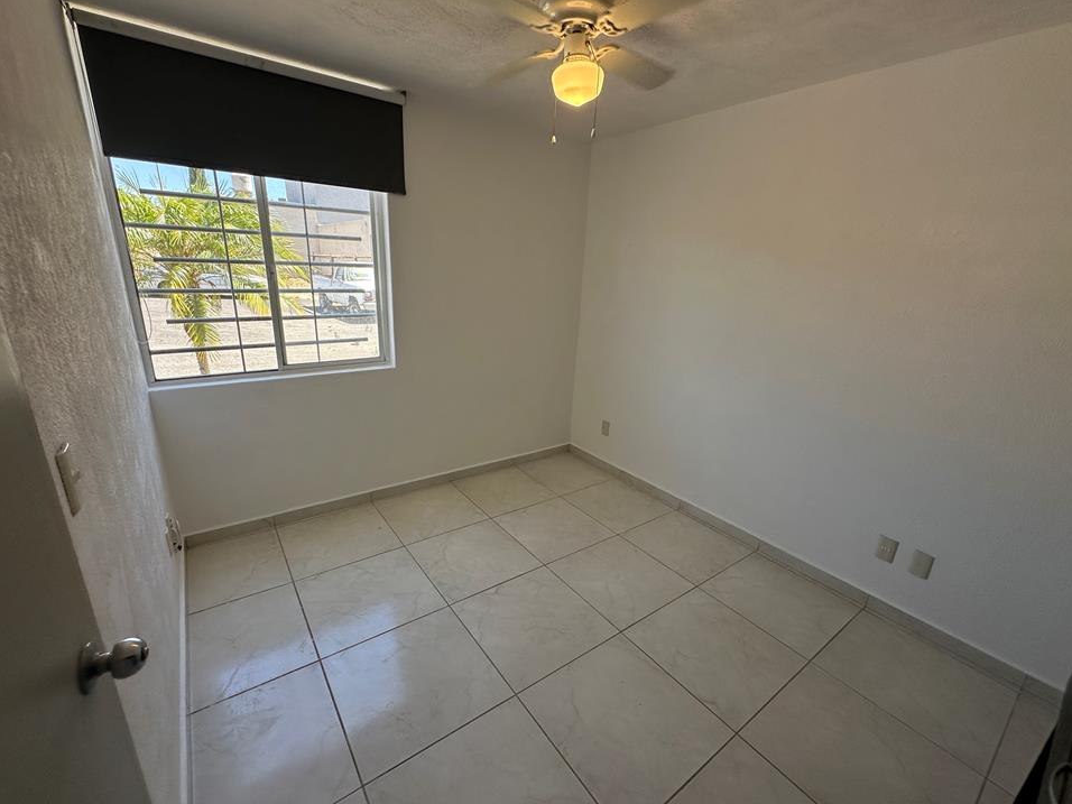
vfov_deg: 81.7
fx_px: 465
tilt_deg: -16.0
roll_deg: -2.7
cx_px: 537
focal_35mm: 15
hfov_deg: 98.2
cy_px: 409
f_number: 2.2
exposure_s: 1/196
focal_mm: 2.22
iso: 40
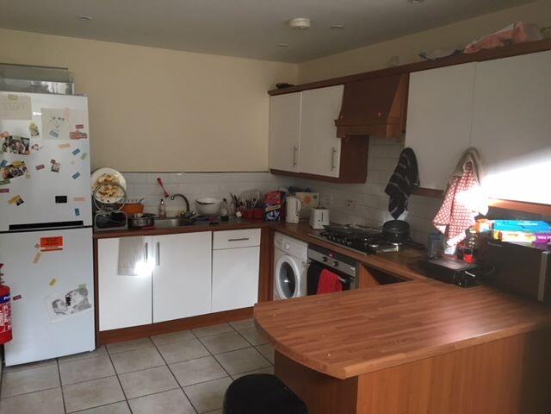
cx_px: 276
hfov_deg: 61.7
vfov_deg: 48.2
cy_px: 207
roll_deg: -1.9
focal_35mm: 29
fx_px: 462
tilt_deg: -8.4
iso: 200
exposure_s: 1/33
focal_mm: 4.15
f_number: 2.2
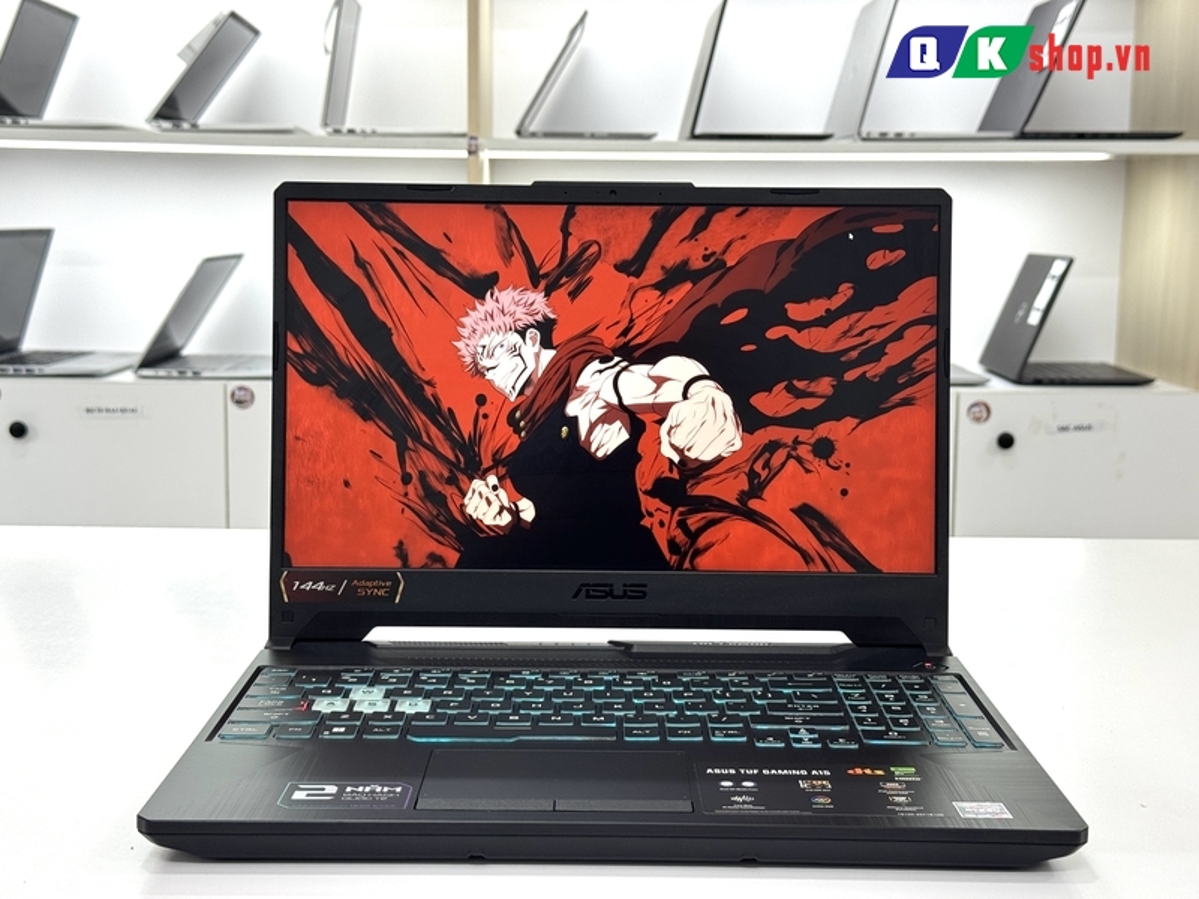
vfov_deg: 30.3
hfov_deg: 39.7
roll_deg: +0.2
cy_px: 450
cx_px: 600
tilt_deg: -8.3
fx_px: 1663
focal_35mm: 48
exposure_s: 1/100
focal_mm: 6.76
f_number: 1.78
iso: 64
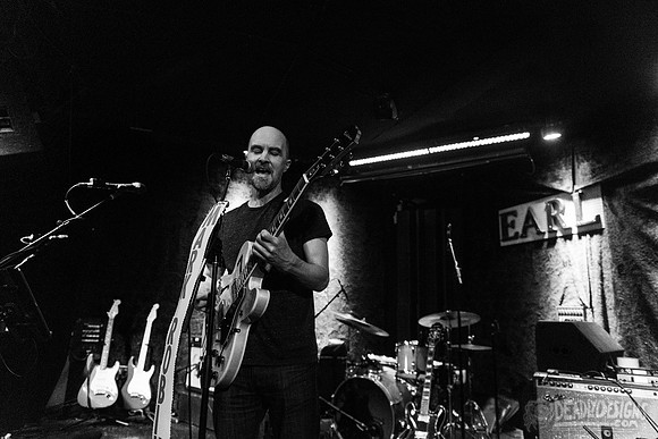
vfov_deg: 53.2
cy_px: 220
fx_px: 439
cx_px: 329
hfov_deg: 73.7
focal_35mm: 24
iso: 4000
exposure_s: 1/100
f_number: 3.2
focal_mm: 24
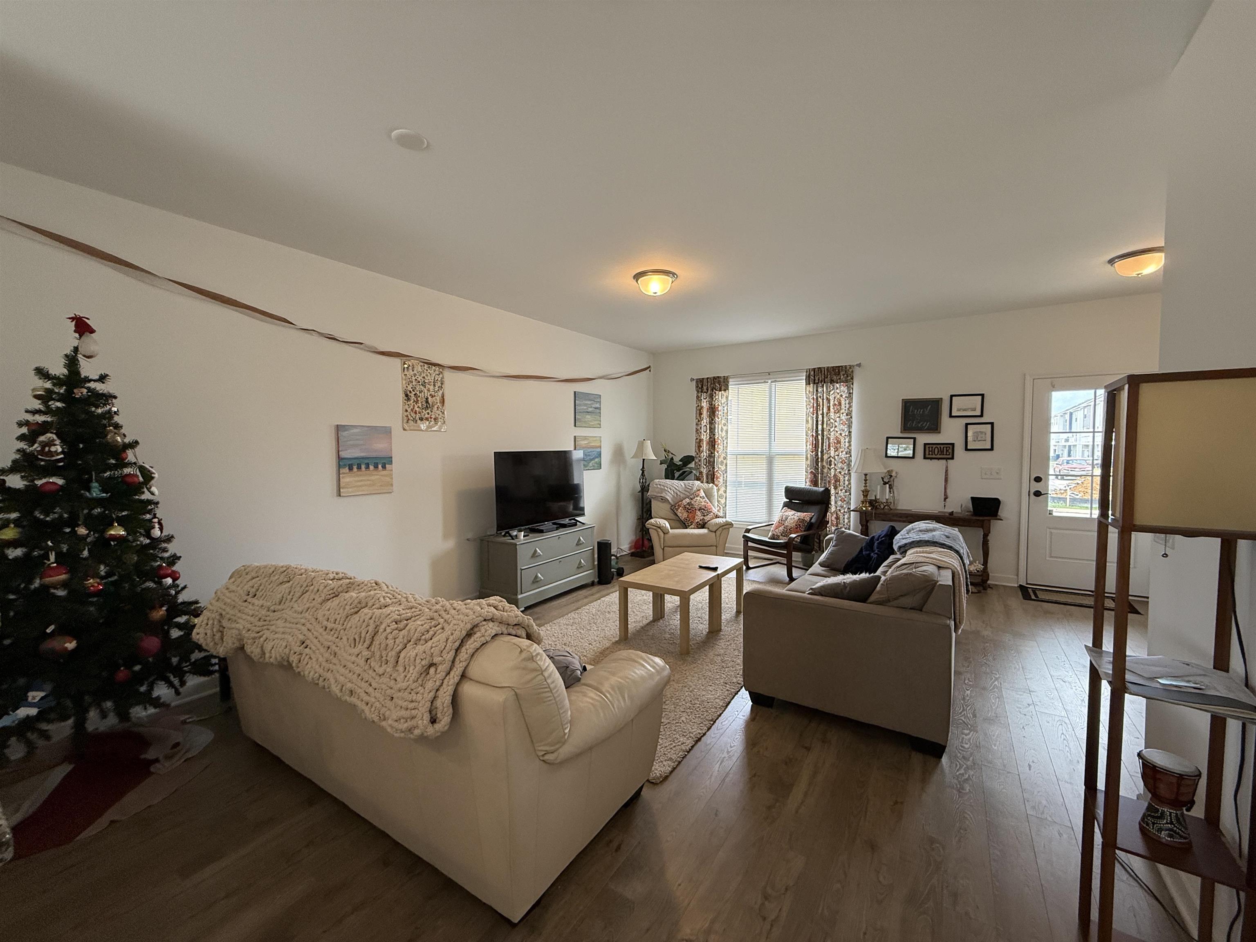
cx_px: 628
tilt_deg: -2.3
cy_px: 471
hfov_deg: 102.1
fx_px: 508
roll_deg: +0.4
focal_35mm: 14
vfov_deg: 85.7
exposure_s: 1/99
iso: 160
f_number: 2.2
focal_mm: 2.22
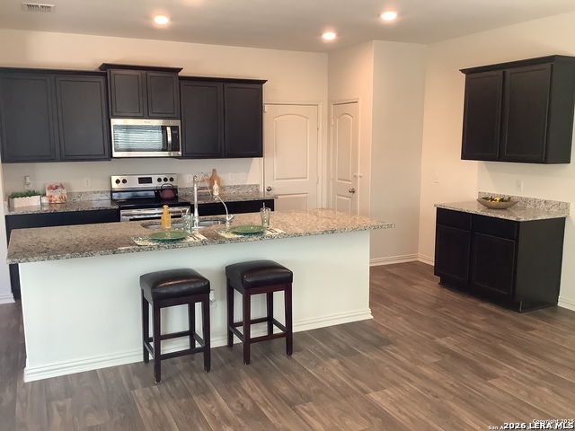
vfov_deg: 45.4
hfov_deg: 58.4
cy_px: 216
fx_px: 515
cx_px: 288
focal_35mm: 31
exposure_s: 1/60
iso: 160
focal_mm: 3.3
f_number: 2.4
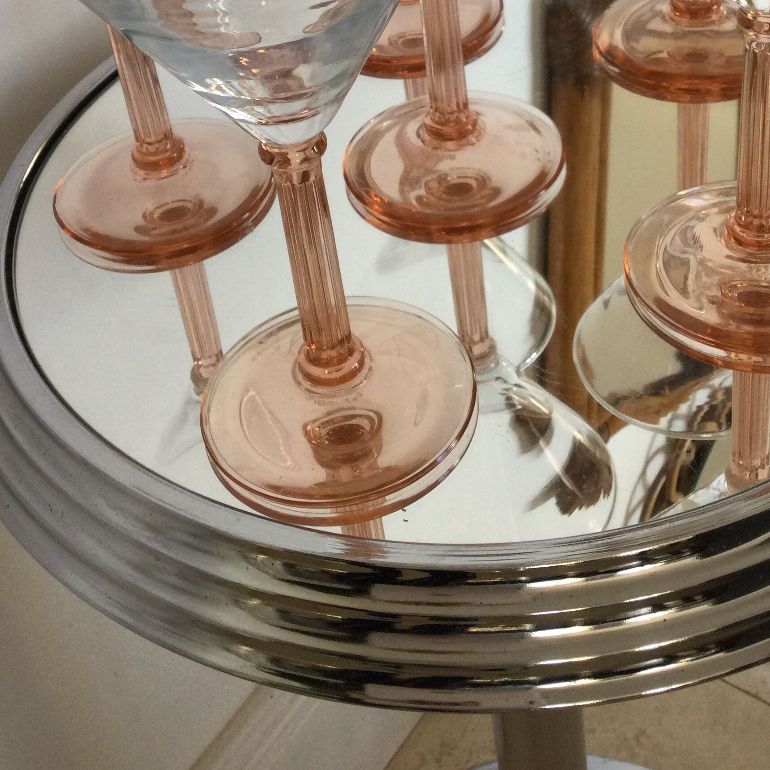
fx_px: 1309
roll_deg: +9.3
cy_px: 64
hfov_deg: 32.8
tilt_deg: -31.7
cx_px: 376
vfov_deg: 31.1
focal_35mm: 52
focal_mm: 3.3
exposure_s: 1/100
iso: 50
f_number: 2.4
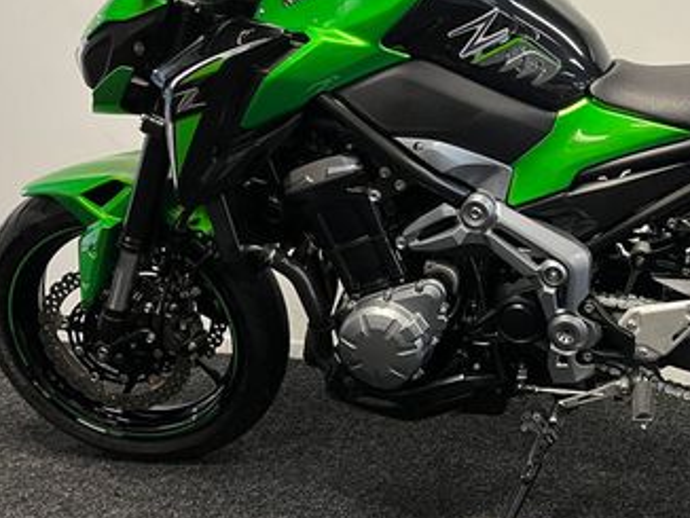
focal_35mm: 51
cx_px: 555
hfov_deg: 36.2
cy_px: 197
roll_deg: +0.8
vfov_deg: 28.5
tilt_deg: -11.5
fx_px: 1017
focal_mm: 5.1
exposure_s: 1/50
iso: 125
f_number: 1.6
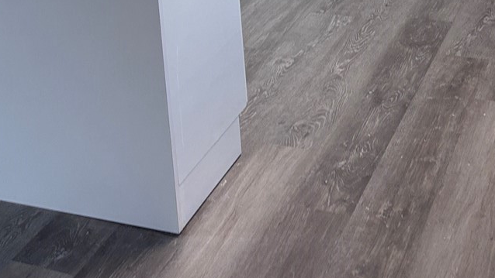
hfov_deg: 29.7
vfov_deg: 14.6
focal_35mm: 71
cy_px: -245
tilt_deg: -7.3
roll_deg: +3.9
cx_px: 282
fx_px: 932
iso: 80
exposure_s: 1/60
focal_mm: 5.96
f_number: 1.6
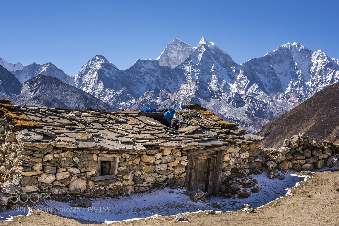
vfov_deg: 26.5
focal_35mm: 51
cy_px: 111
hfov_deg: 38.9
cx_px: 170
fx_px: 480
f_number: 8
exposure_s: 1/250
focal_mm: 50
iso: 64
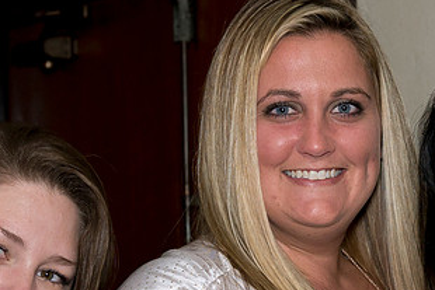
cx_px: 491
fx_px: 2212
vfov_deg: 7.5
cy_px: 232
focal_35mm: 183
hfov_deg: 11.1
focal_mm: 52
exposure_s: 1/100
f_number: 6.3
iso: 800
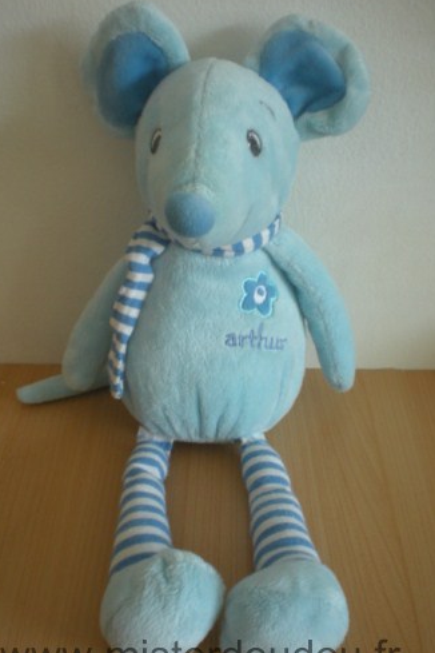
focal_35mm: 42
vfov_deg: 46.4
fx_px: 761
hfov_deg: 31.9
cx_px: 199
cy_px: 335
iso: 200
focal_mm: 6.3
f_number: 3.1
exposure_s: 1/18.3
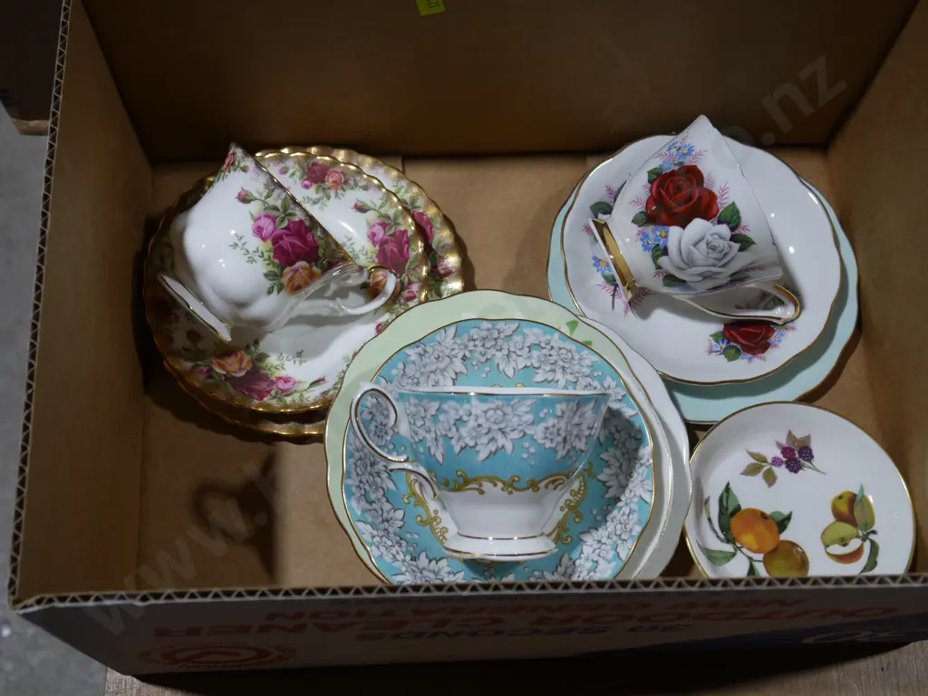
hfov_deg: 42.9
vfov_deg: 32.9
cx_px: 464
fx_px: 1180
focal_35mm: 44
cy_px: 348
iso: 200
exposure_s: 1/100
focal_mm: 22
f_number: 4.7
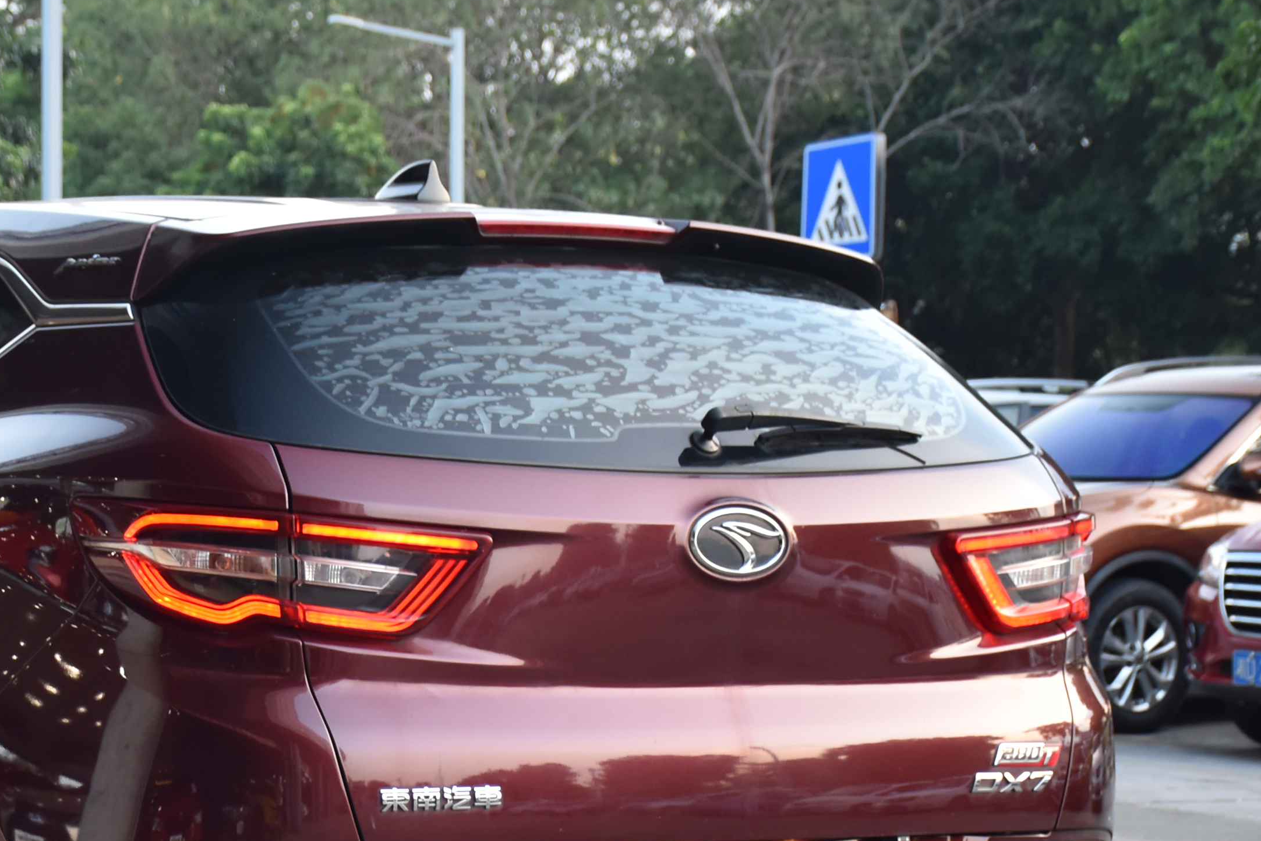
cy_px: 744
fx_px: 3820
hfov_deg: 18.6
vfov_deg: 12.5
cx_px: 251
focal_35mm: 109
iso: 560
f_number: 4.2
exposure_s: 1/60
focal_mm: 35
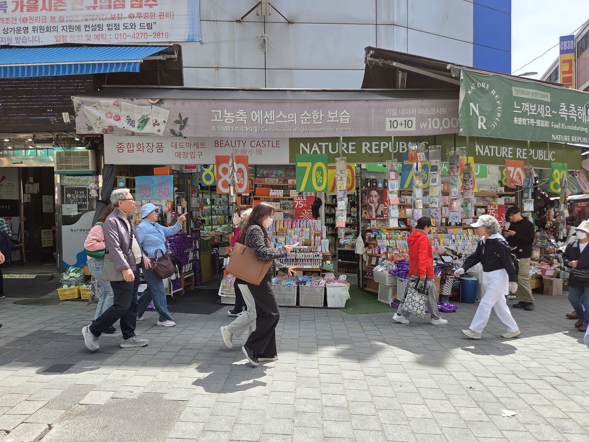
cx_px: 294
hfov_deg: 73.9
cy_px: 221
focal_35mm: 23
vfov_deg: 58.9
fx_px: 391
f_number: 1.8
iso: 80
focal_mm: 5.4
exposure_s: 1/2246
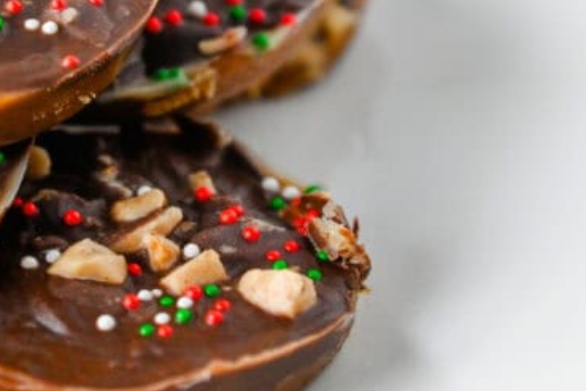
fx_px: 3841
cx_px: 57
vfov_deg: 5.8
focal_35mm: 236
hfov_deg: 8.7
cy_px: 42
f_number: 5
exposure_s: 1/160
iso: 1100
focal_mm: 85
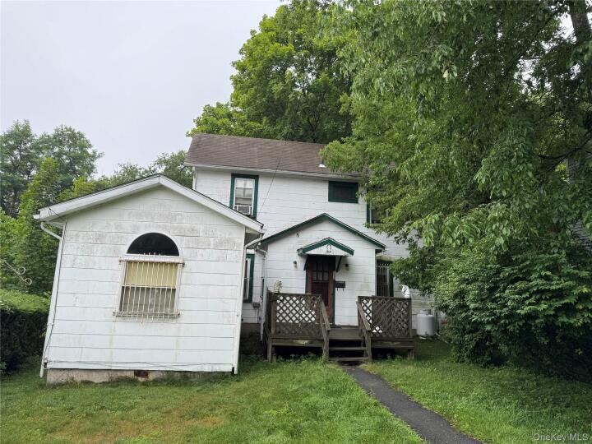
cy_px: 222
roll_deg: -2.9
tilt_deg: +8.1
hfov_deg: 71.6
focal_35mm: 24
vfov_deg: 56.8
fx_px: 410
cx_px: 296
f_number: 1.78
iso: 80
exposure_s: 1/782
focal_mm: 6.76
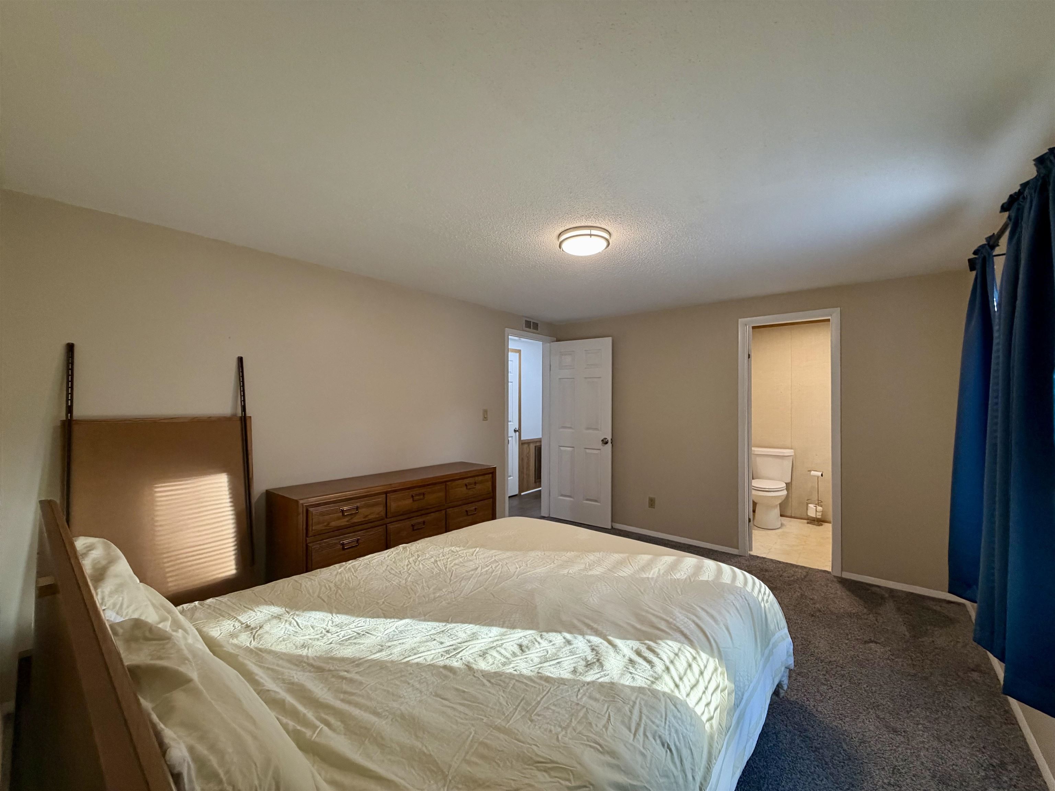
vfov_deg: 85.7
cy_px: 396
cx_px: 528
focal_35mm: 14
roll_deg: +0.4
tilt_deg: +0.1
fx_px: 427
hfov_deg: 102.1
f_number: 2.2
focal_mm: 2.22
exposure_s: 1/120
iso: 320
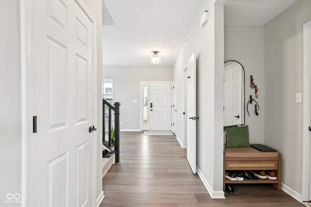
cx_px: 156
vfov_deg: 73.7
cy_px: 104
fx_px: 138
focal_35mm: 16
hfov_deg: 96.7
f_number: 8
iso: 400
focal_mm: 16
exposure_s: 1/15
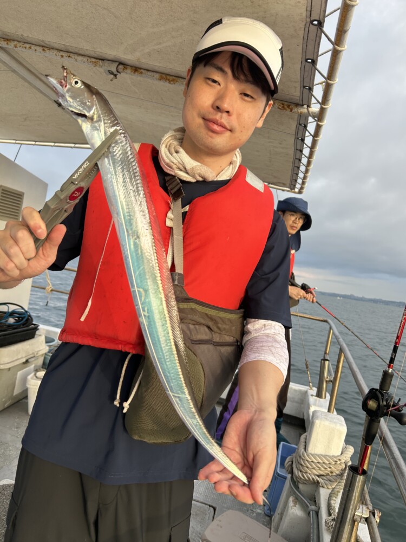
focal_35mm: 26
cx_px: 203
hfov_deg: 53.1
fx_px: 407
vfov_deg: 67.3
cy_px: 271
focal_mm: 5.7
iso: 50
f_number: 1.5
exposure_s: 1/482
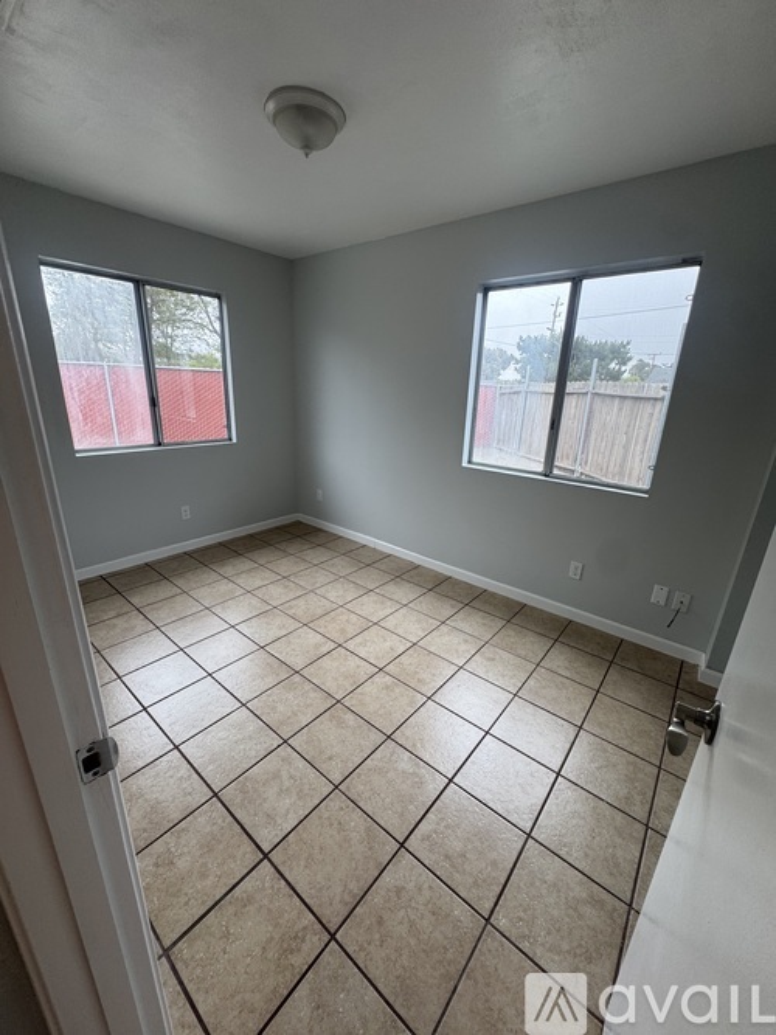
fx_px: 419
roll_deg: -2.6
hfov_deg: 85.7
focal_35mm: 14
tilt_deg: -18.6
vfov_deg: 102.1
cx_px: 388
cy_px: 518
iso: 80
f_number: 2.2
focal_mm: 2.22
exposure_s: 1/120
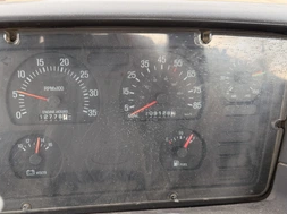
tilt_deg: -31.6
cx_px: 112
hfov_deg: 48.7
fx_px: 315
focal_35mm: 38
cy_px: 142
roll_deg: -4.6
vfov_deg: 37.3
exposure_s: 1/204
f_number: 1.78
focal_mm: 6.76
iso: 80
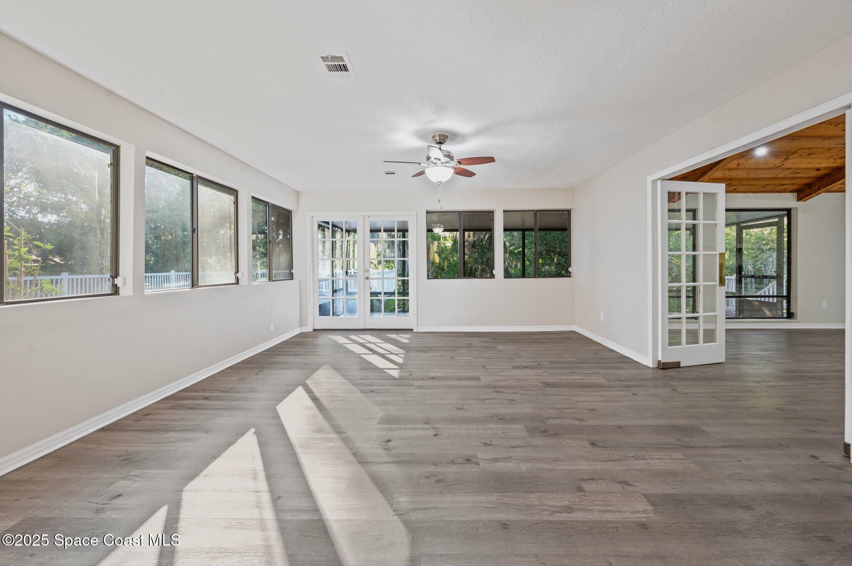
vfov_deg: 81.1
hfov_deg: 104.3
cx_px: 426
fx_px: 331
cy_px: 283
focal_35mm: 14
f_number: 8
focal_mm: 14
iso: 250
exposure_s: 1
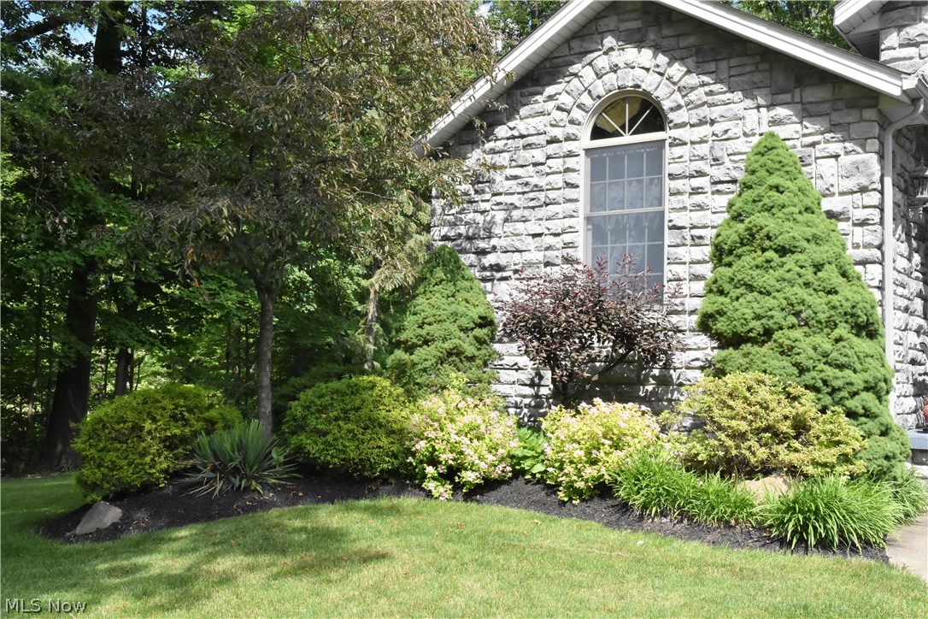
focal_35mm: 36
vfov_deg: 36.9
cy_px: 310
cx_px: 464
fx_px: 928
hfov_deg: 53.1
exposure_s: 1/1250
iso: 4000
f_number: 18
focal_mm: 24
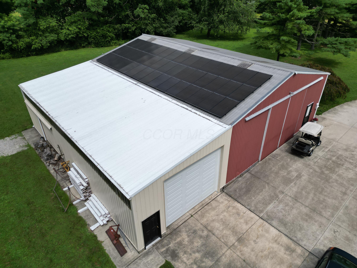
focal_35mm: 24
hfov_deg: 71.6
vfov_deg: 56.8
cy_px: 134
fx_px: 248
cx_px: 178
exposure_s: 1/3000
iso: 100
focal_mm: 6.72
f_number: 1.7
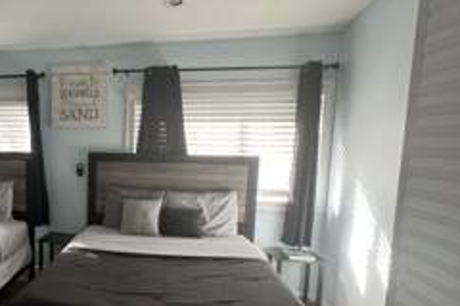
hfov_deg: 60.4
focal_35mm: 27
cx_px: 75
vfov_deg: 47.7
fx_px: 345
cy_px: 183
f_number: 1.8
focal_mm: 1.57
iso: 160
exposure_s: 1/60
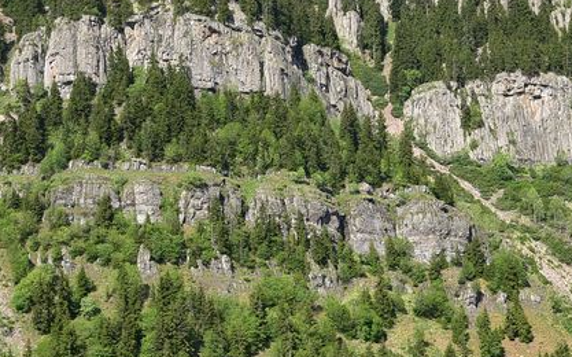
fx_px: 2477
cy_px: 112
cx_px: 340
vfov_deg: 8.2
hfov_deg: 13.2
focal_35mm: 159
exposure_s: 1/125
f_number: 13
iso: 200
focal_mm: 50
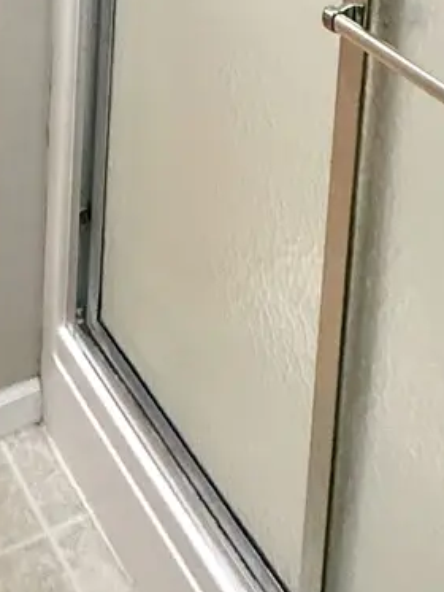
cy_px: -368
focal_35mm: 60
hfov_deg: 23.0
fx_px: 1026
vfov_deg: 23.4
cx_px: -46
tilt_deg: -7.5
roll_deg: -1.7
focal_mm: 2.22
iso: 320
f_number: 2.2
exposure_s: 1/120
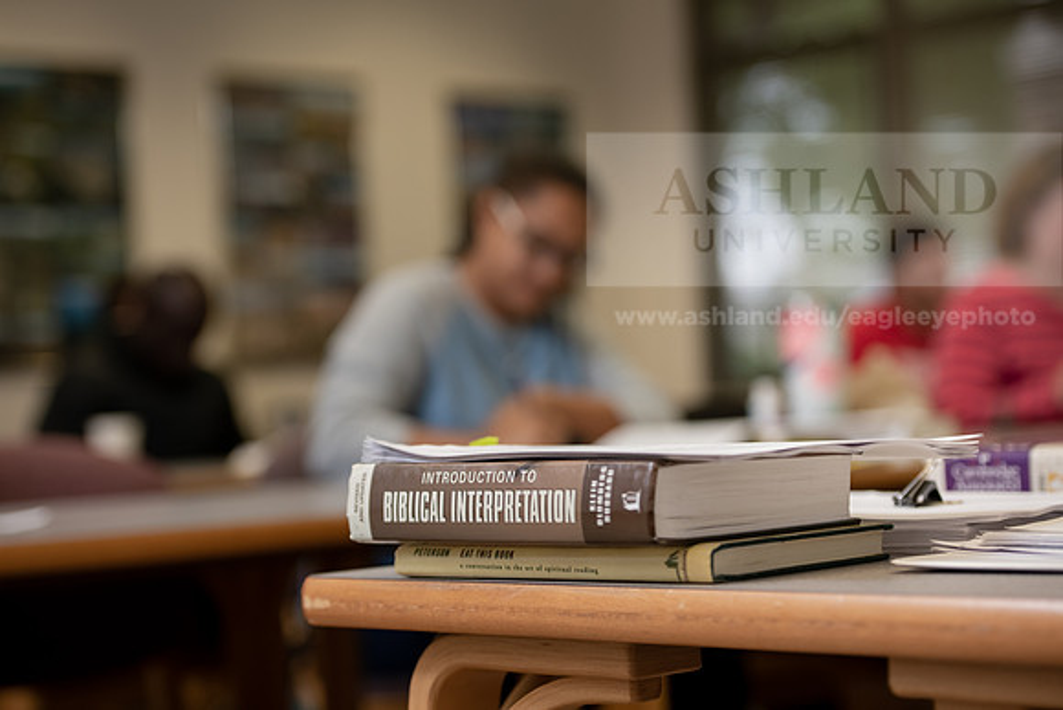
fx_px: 2510
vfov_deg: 16.1
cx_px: 532
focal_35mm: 85
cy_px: 355
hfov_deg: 23.9
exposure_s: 1/200
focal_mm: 85
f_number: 3.5
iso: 1000
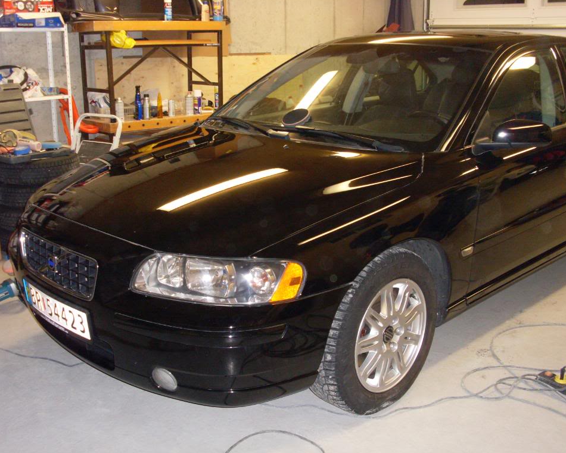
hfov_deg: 45.8
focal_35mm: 40
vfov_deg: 37.3
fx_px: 670
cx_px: 276
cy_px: 225
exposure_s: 1/45
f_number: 3
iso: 200
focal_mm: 6.3
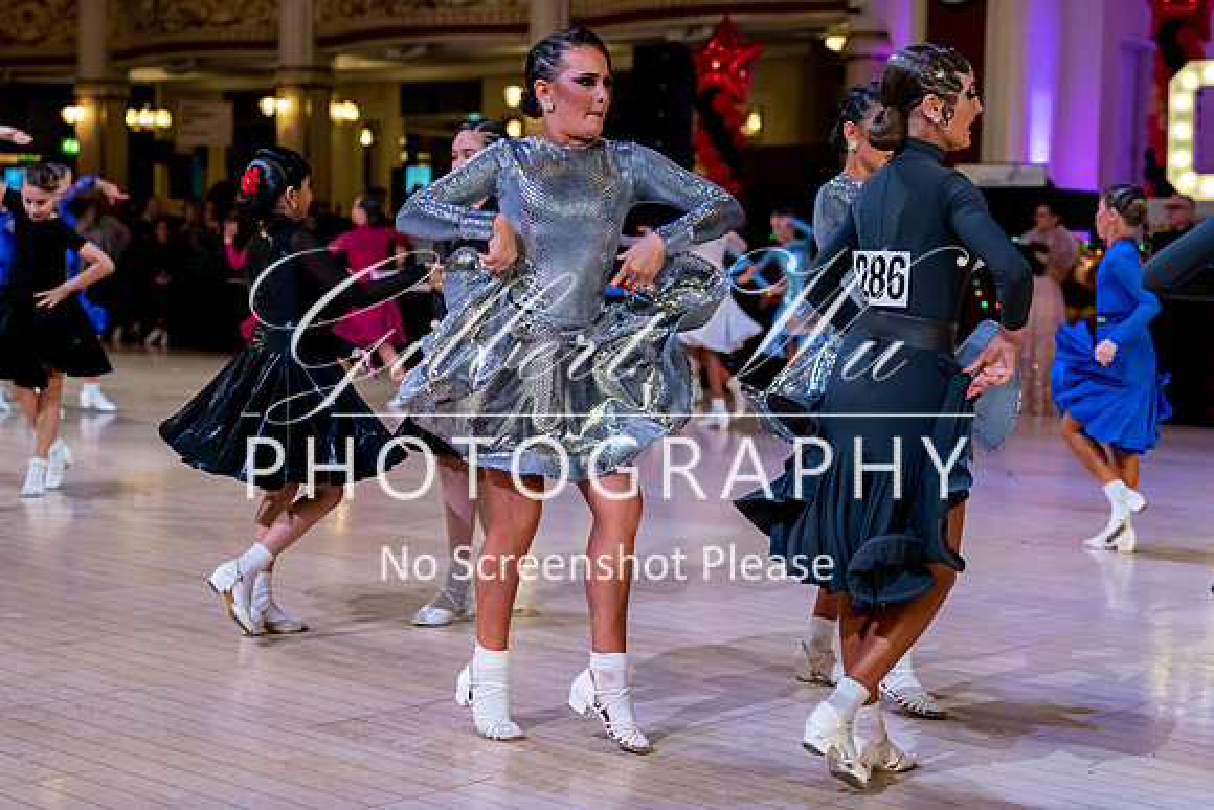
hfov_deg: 34.5
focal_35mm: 58
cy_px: 391
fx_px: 1955
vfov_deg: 23.4
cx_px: 596
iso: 3200
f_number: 2.8
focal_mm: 50
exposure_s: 1/800
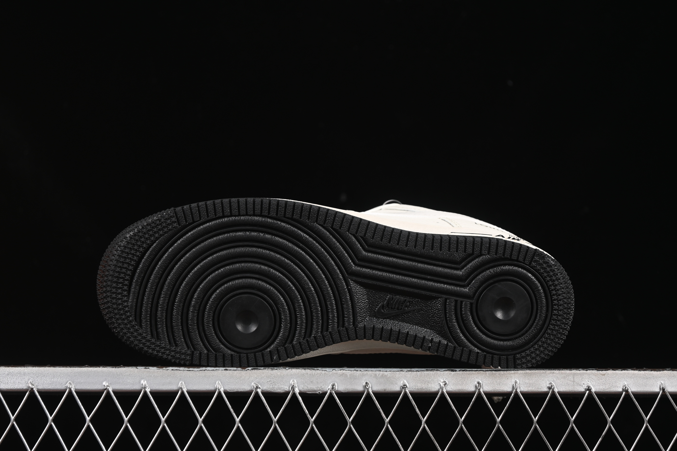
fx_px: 1410
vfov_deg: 18.2
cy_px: 226
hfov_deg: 27.0
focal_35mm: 75
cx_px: 338
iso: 160
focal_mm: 50
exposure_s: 1/60
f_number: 6.3
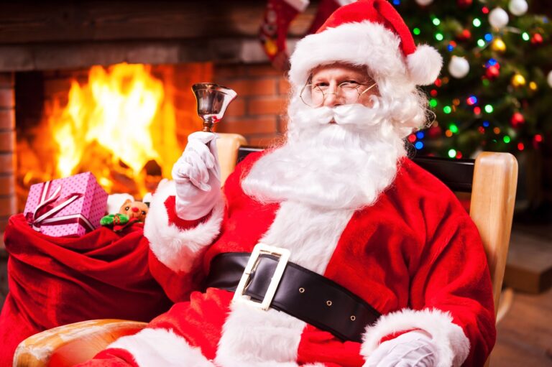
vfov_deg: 19.4
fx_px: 1073
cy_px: 184
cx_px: 276
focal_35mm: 70
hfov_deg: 28.9
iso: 200
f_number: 3.5
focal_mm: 70
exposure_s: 1/40
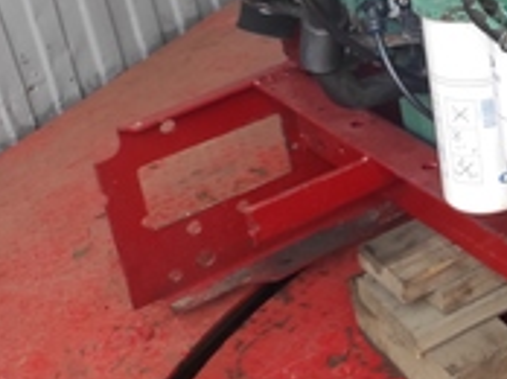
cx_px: 918
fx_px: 1346
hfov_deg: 17.3
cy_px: -101
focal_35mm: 92
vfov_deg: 15.3
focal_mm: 5.43
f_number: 1.89
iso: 100
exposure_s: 1/101
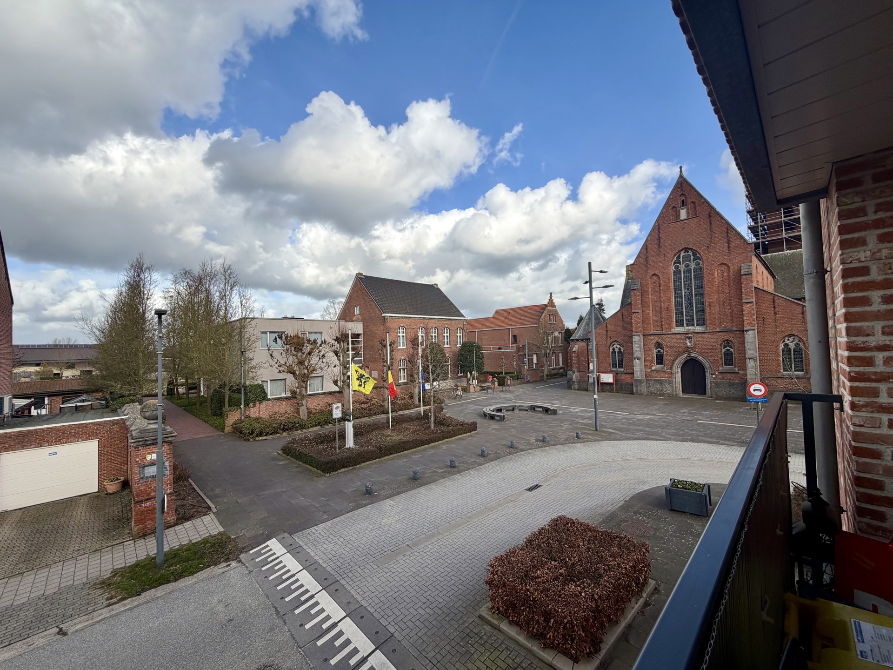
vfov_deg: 85.7
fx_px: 361
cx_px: 446
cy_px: 335
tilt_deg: +2.0
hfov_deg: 102.1
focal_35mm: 14
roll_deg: +2.3
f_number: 2.2
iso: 25
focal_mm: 2.22
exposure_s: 1/770
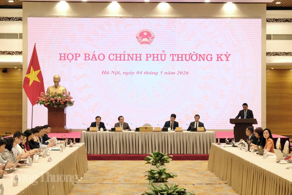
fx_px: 543
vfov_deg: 20.3
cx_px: 146
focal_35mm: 67
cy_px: 98
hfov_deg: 30.1
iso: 6400
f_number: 8
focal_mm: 44.4
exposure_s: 1/125
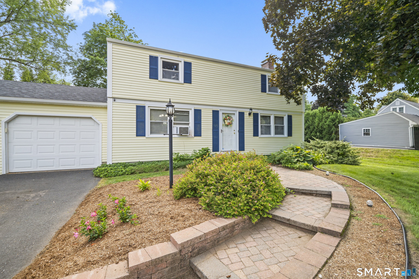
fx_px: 175
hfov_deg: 100.4
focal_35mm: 15
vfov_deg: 77.3
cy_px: 140
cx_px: 210
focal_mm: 15
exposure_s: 1/200
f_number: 7.1
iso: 320
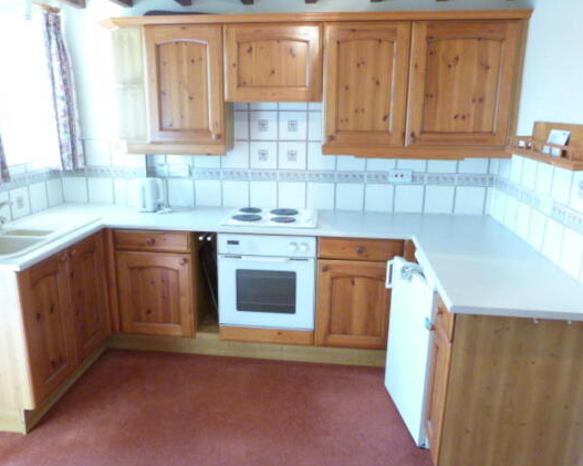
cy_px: 227
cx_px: 283
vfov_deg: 53.1
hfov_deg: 64.1
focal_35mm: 27
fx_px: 466
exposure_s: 1/60
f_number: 2.8
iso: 400
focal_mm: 4.5
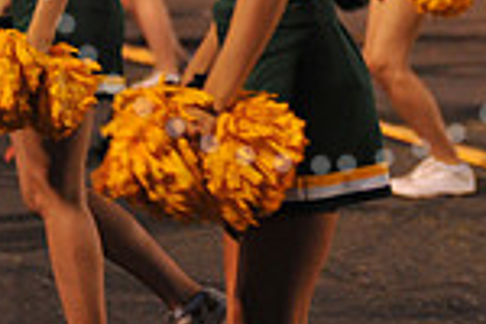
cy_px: -139
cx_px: 321
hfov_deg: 6.7
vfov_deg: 4.4
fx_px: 4171
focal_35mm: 309
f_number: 2.8
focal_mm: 80
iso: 1600
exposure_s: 1/250
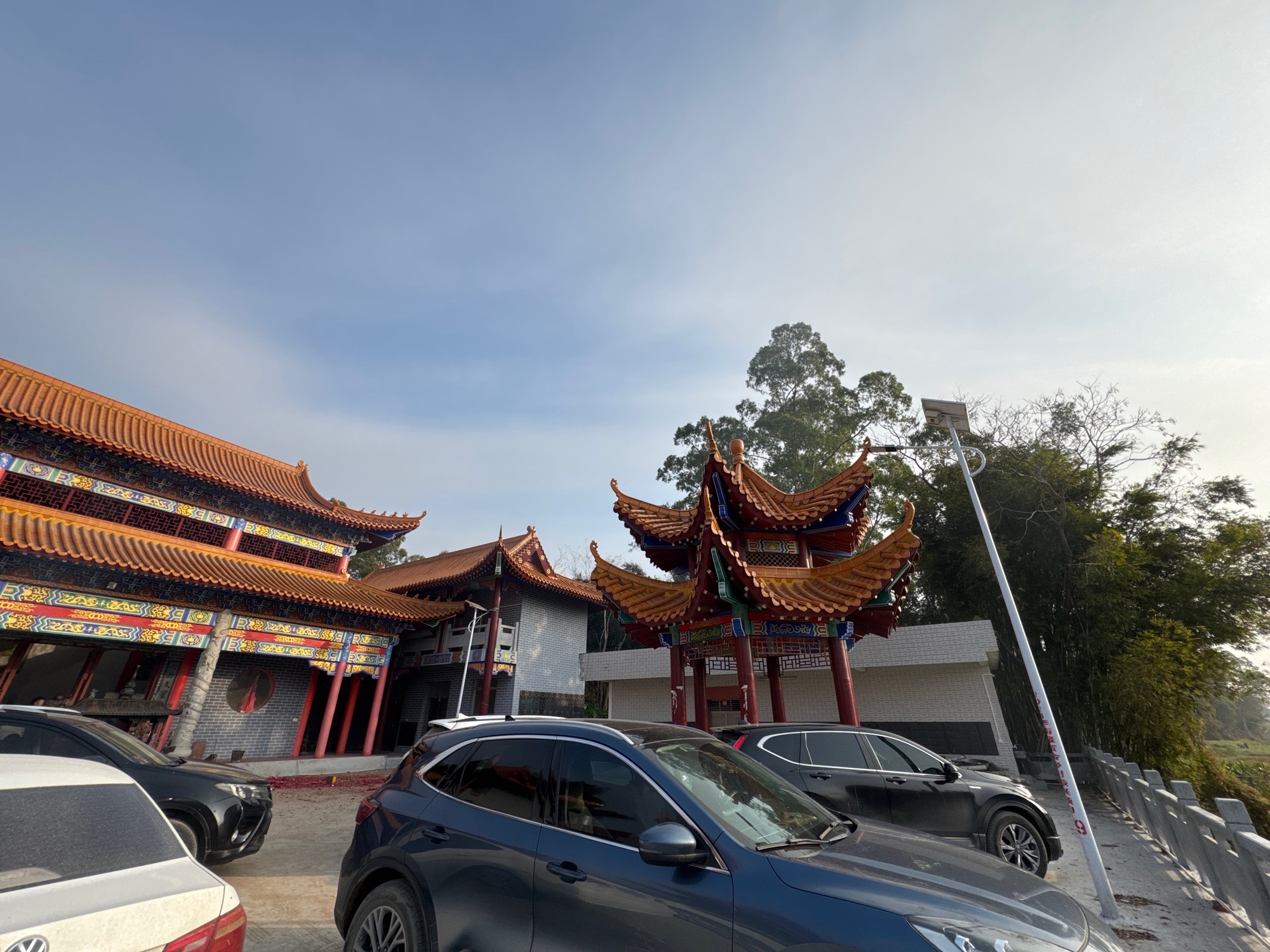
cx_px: 635
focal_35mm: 14
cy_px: 476
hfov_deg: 102.1
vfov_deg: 85.7
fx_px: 514
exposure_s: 1/1789
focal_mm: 2.22
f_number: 2.2
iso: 40
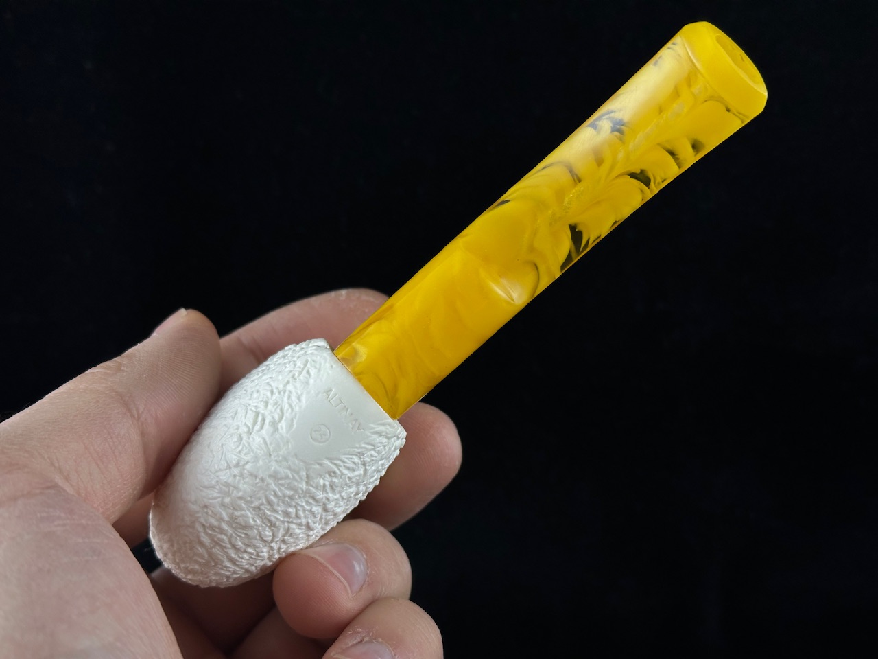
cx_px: 439
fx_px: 1217
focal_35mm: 48
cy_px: 330
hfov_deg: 39.7
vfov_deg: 30.3
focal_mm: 6.86
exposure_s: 1/751
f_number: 1.78
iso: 64
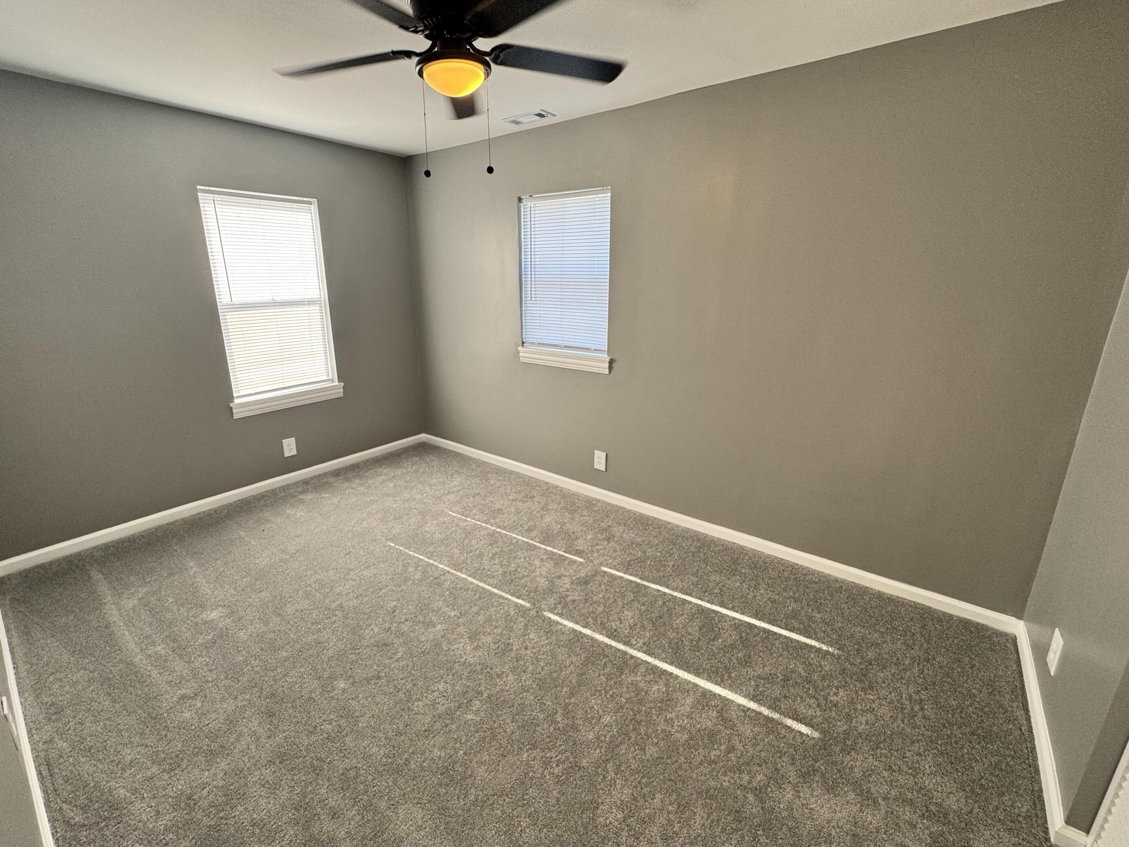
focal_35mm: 15
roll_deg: +0.9
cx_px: 542
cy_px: 411
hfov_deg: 98.1
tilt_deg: -16.1
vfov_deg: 81.7
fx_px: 489
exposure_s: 1/120
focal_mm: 2.22
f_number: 2.2
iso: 80
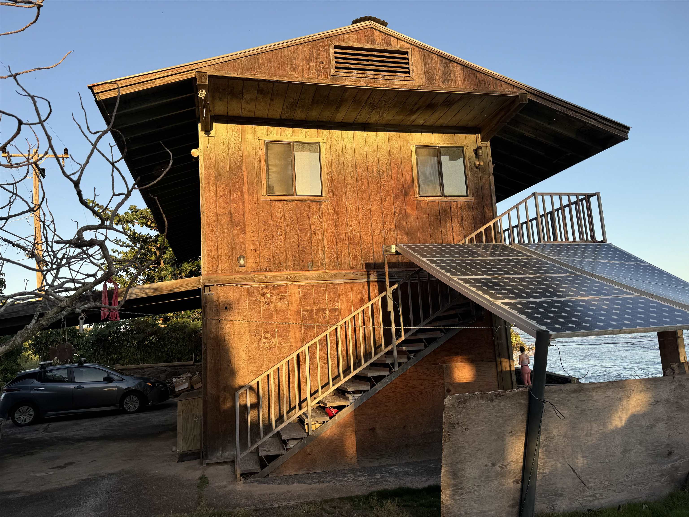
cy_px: 258
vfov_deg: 56.8
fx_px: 478
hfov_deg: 71.6
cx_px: 344
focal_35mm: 24
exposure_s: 1/888
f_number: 1.78
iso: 80
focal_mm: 6.76
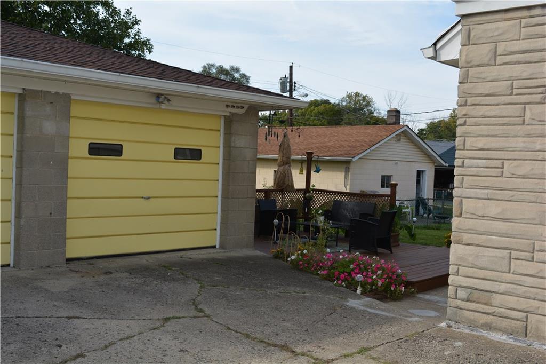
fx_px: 614
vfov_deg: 33.0
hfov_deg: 47.9
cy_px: 182
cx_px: 273
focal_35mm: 40
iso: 100
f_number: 8
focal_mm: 27
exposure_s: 1/200
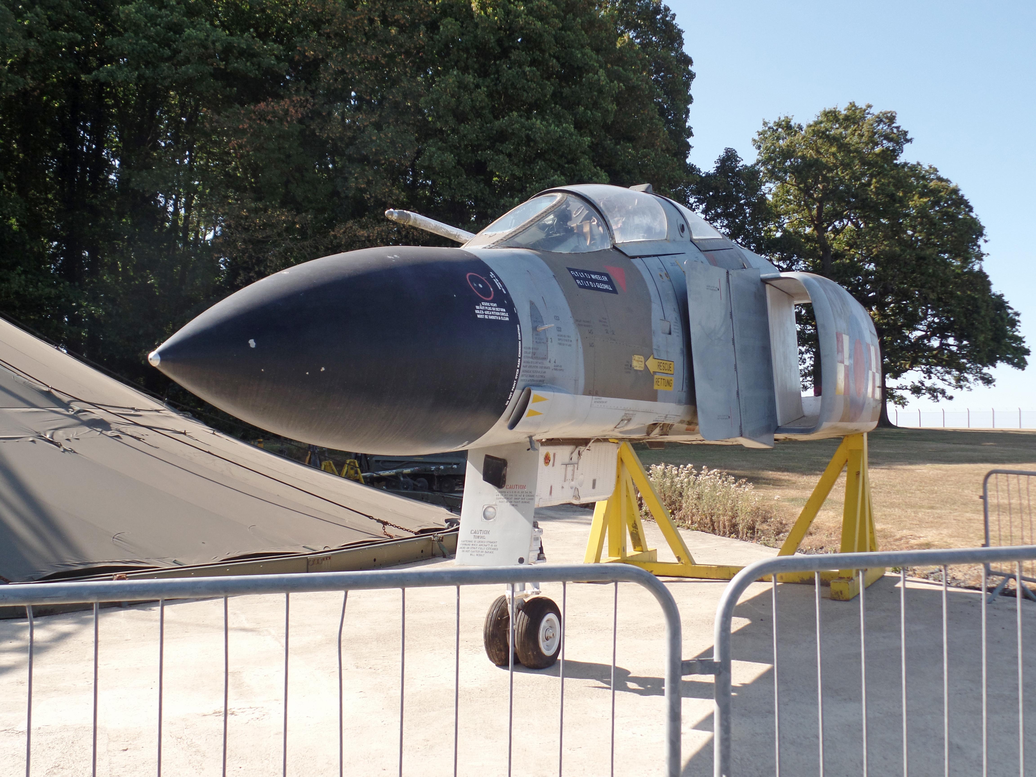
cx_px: 518
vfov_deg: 40.7
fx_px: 1047
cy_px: 388
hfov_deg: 52.6
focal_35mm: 35
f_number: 3
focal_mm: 6.2
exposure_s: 1/500
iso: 80
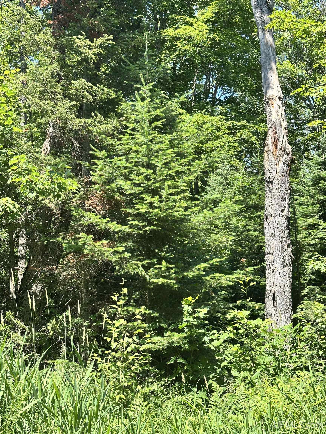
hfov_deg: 30.3
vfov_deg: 39.7
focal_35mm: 48
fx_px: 603
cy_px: 217
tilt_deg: +5.7
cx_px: 163
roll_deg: -0.4
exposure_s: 1/773
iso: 64
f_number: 1.78
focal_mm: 6.86
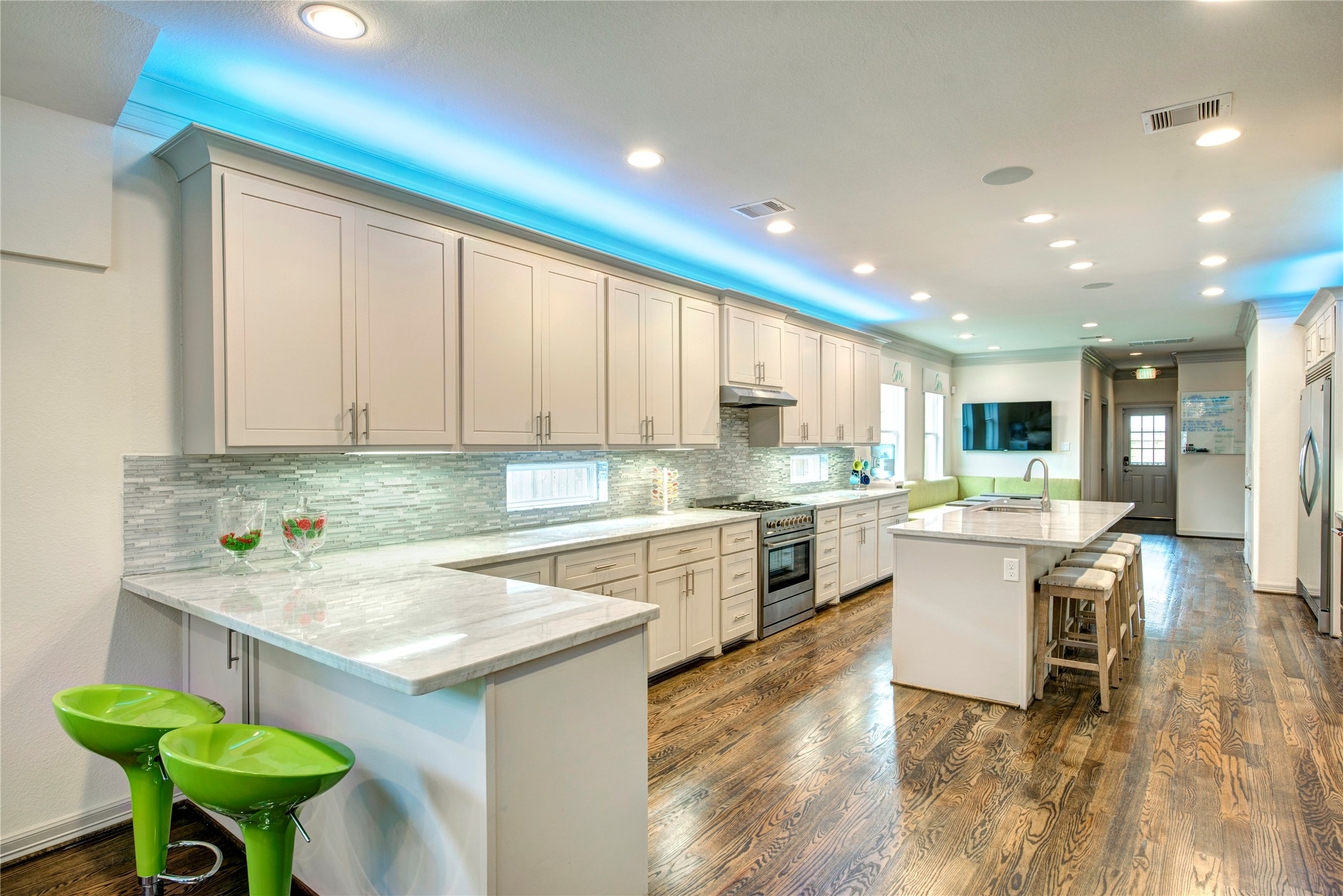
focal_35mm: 19
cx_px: 672
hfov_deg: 86.9
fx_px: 709
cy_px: 448
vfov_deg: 64.6
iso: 100
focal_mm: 19
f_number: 8
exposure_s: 1/3.33
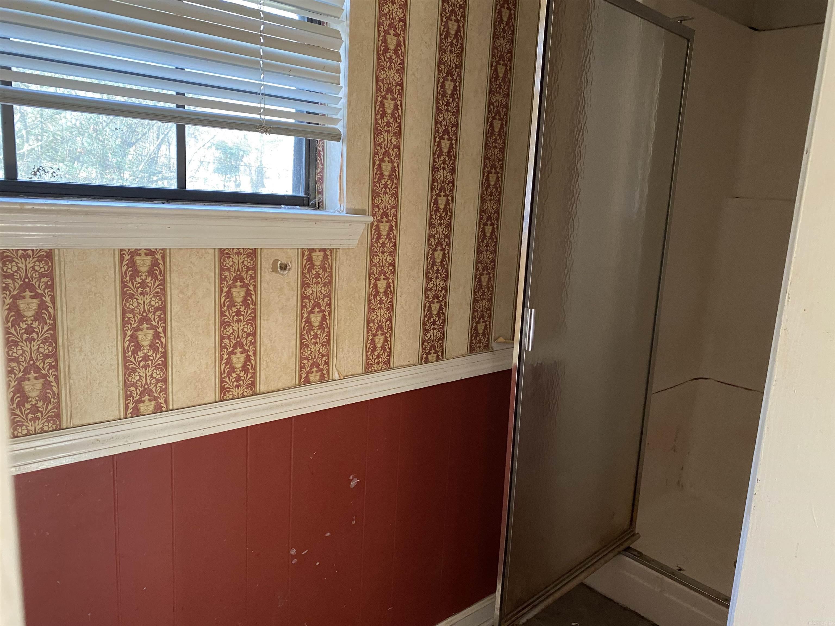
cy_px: 313
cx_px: 418
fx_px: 627
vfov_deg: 53.1
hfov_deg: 67.3
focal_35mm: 26
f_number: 1.8
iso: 250
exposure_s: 1/60
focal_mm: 4.25
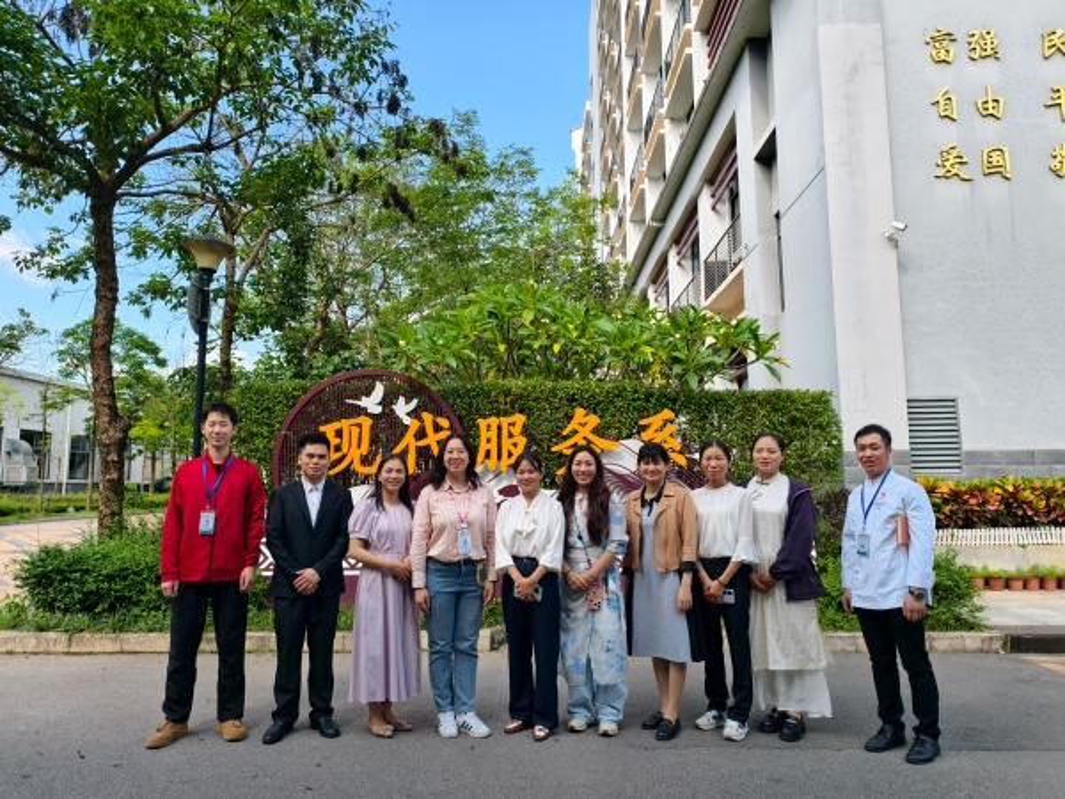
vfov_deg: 58.9
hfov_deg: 73.9
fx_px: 708
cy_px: 400
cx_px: 532
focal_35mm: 23
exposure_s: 1/1206
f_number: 1.57
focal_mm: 6.54
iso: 72
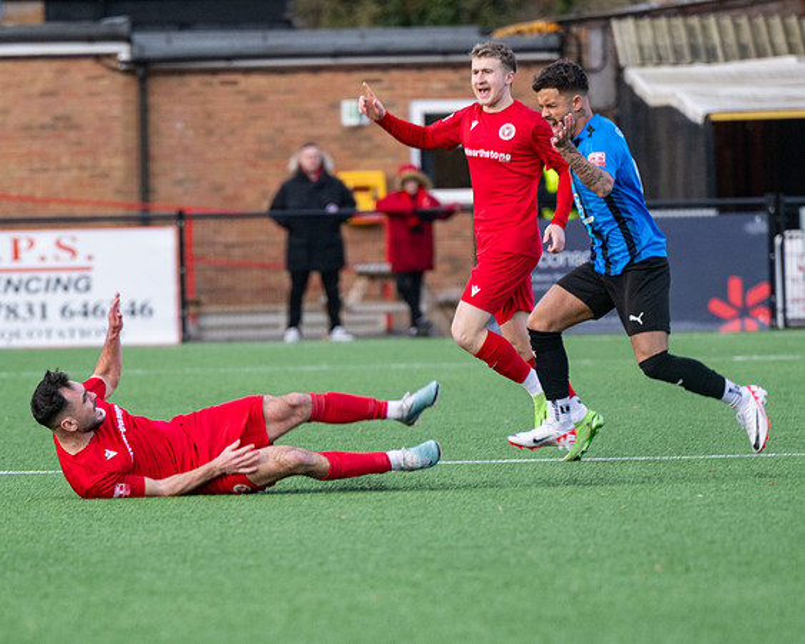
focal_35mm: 526
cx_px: 397
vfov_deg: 2.9
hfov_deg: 3.7
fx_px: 12527
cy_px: 515
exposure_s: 1/800
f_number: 4
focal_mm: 280
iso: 400
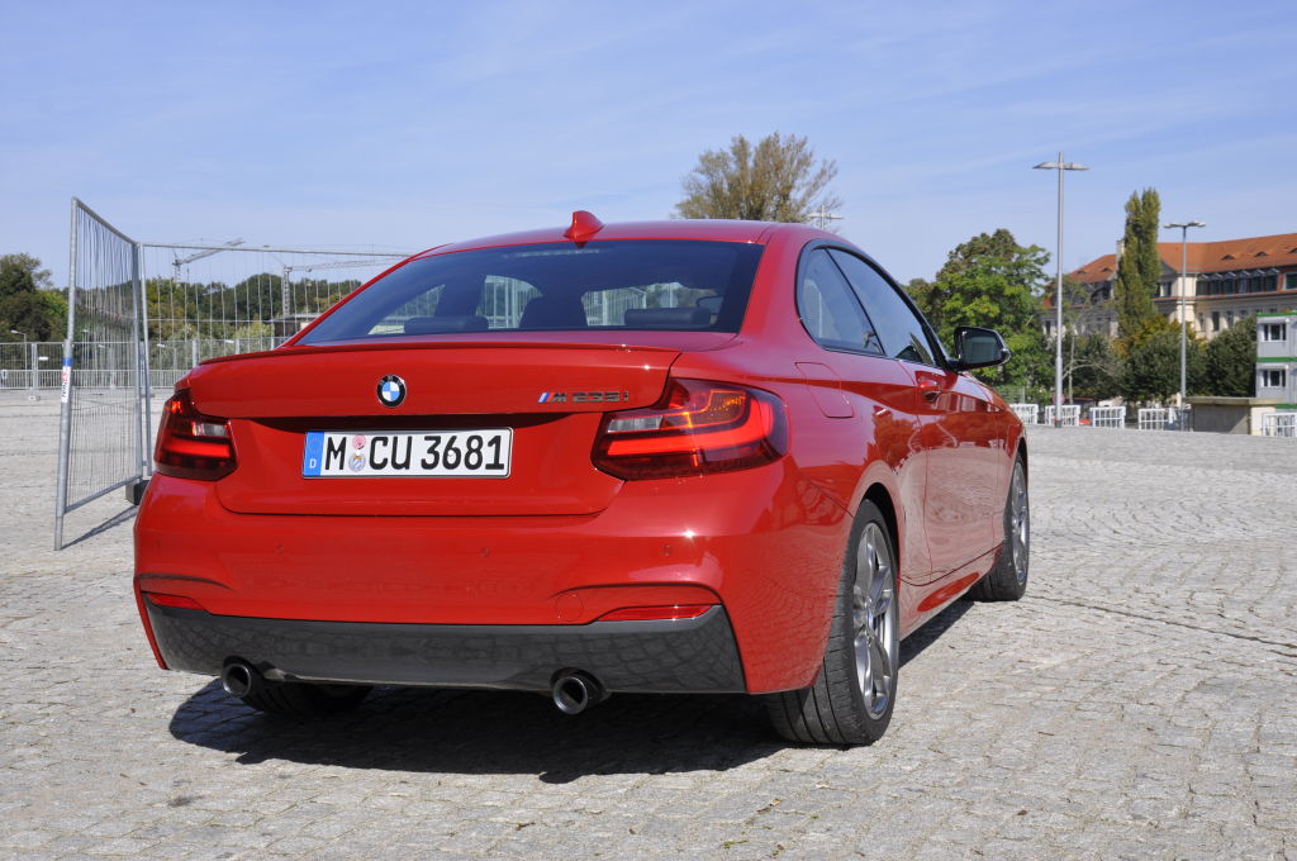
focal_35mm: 48
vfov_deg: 28.0
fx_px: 1727
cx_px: 648
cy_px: 430
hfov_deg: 41.2
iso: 200
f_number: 10
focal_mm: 32
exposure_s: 1/400
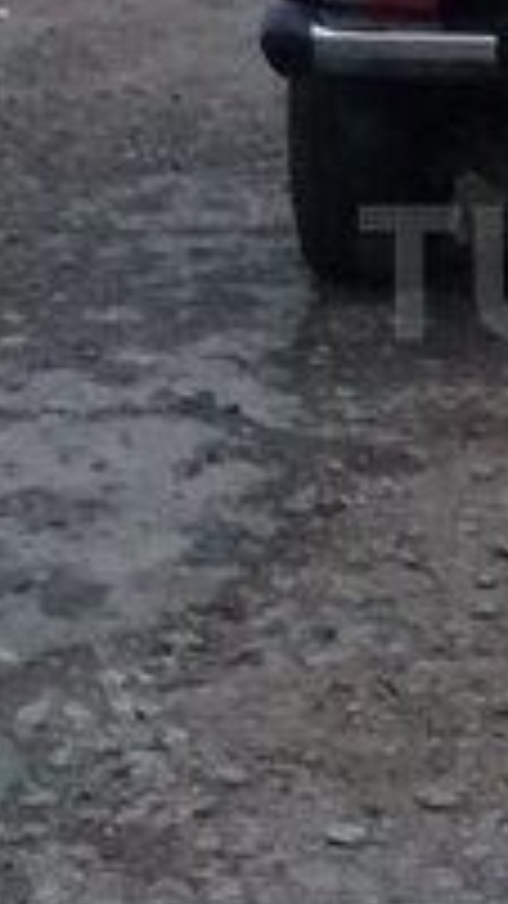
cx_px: 818
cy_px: 272
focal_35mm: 111
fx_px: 2659
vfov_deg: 19.2
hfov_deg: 10.4
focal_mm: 3.3
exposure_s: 1/17
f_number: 2.2
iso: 500
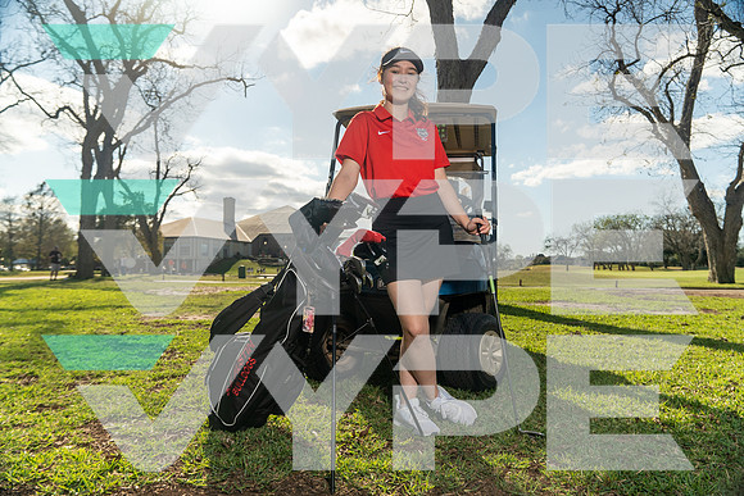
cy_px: 248
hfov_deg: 69.4
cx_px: 372
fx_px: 537
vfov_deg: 49.6
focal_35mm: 26
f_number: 4.5
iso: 500
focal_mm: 26
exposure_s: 1/200
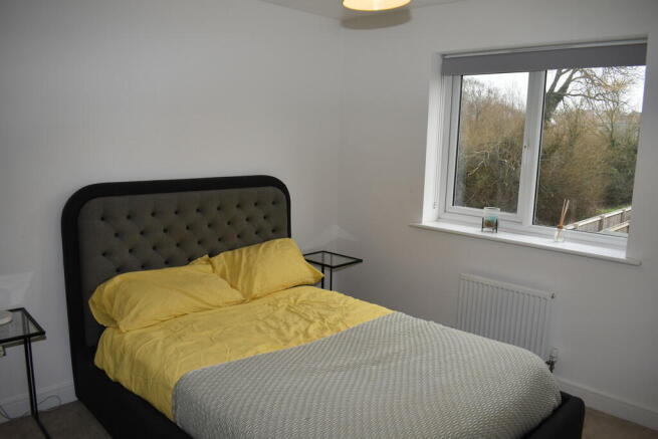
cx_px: 329
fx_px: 494
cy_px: 220
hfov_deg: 67.4
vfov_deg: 48.0
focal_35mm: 27
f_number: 5
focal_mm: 18
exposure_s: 1/200
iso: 250
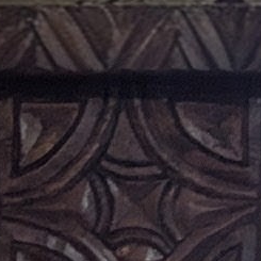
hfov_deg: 7.9
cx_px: 54
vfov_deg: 7.0
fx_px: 1894
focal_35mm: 222
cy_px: 808
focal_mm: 6.81
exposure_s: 1/50
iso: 39
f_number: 1.85
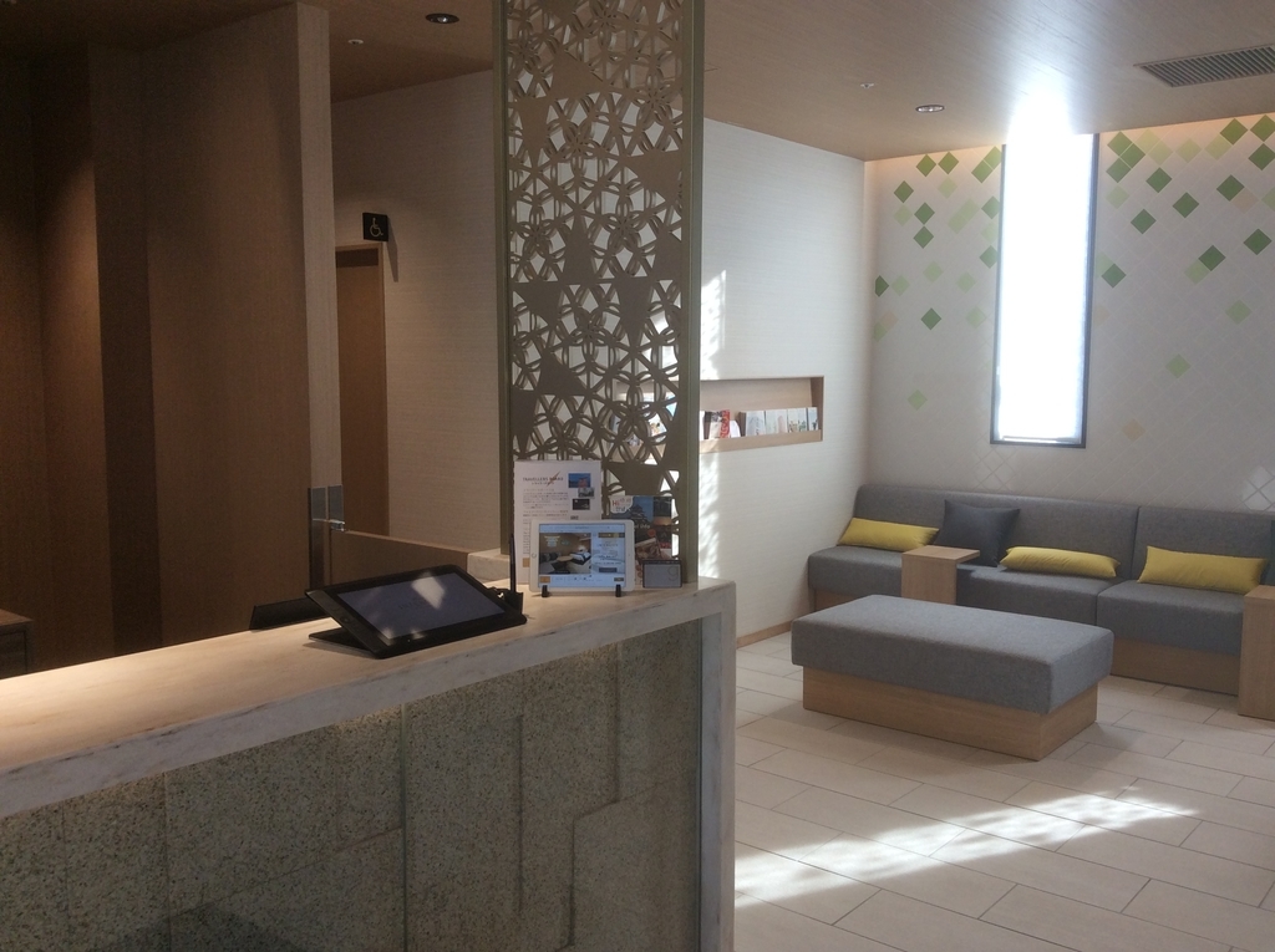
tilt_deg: -5.8
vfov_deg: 44.1
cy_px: 476
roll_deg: -1.1
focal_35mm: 32
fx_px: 1177
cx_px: 638
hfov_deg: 56.9
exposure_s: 1/60
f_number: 2.4
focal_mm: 3.3
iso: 40
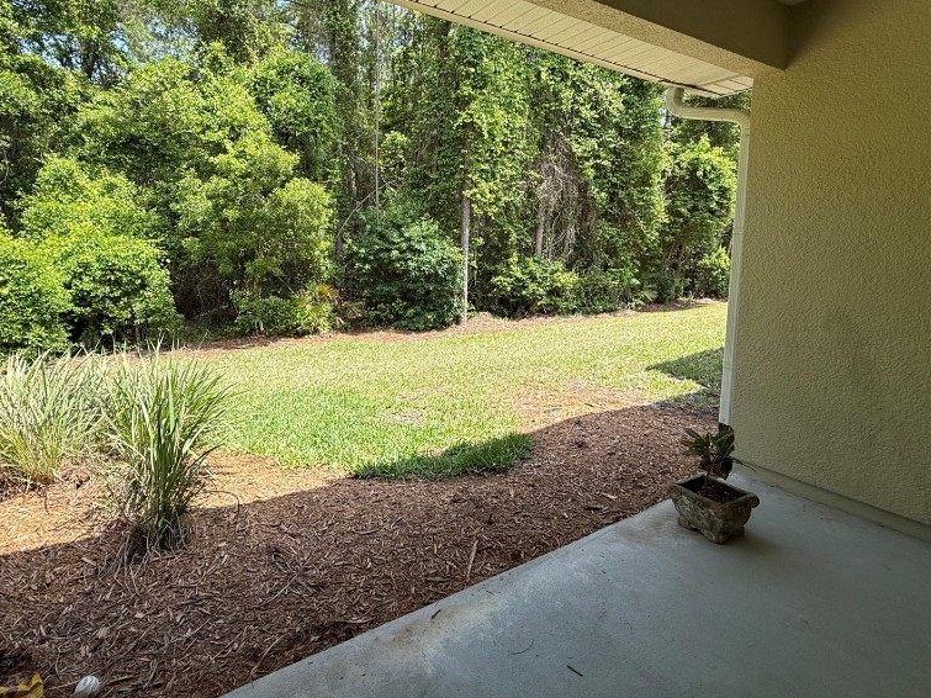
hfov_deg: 84.3
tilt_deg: -5.9
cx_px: 409
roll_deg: -0.9
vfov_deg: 68.2
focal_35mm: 19
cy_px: 294
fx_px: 511
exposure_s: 1/672
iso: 50
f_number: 2.2
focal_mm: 2.22
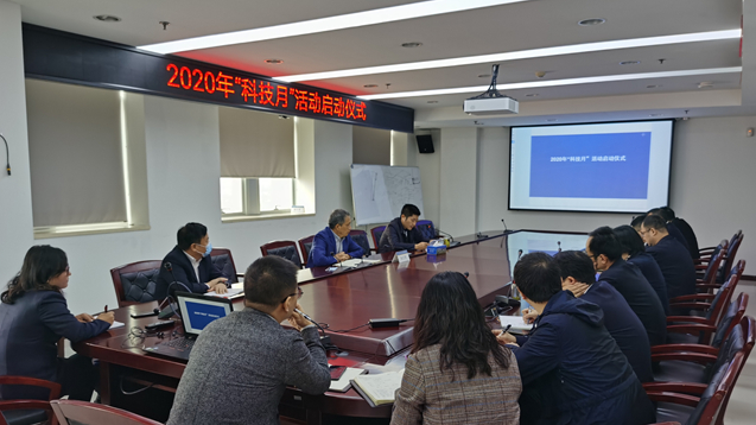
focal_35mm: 30
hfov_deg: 64.3
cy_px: 238
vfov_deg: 38.9
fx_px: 601
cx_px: 381
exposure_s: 1/100
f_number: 1.6
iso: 64
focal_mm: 5.56
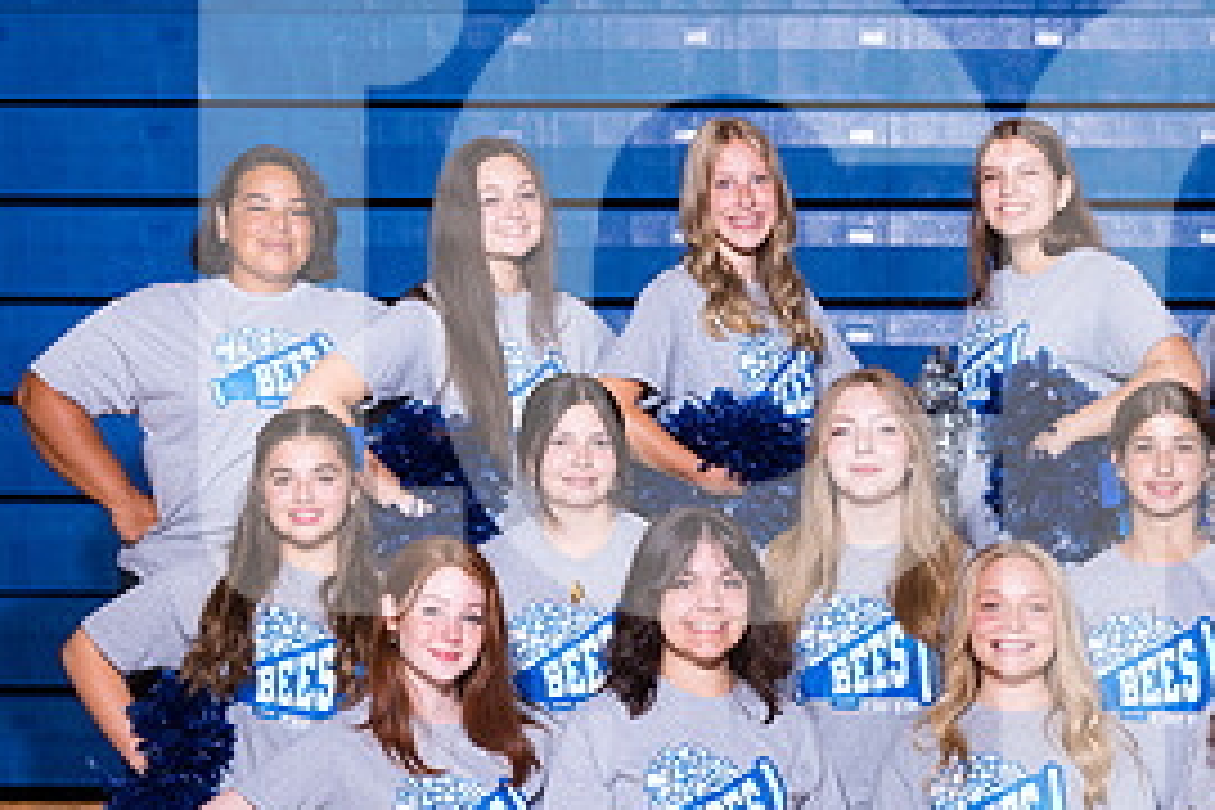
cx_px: 958
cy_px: 583
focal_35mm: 125
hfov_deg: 16.3
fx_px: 4218
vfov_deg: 10.9
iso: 500
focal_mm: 48
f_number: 6.3
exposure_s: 1/250
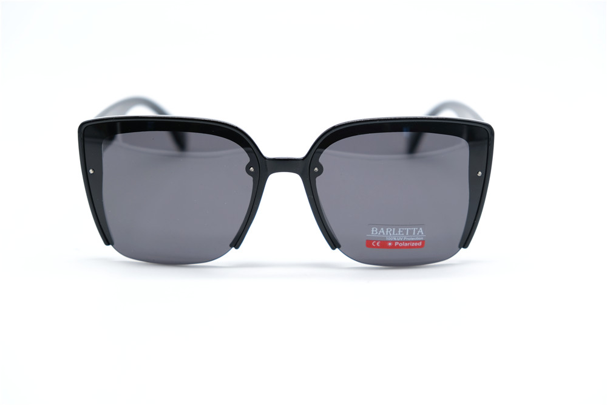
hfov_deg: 29.3
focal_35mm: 69
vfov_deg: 19.7
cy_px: 202
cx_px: 304
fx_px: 1163
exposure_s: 1/140
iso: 160
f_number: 4
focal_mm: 46.3
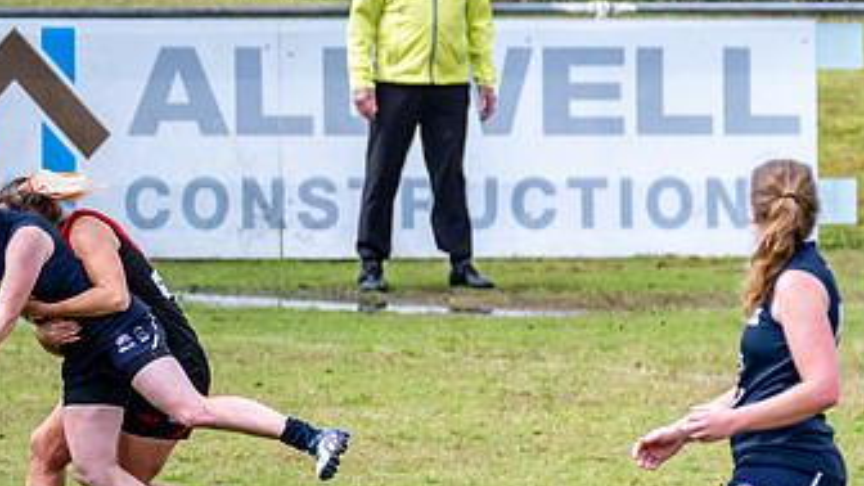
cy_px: 362
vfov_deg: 0.8
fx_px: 34571
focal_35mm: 1509
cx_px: 129
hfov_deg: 1.4
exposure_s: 1/2000
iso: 1250
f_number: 7.1
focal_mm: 420
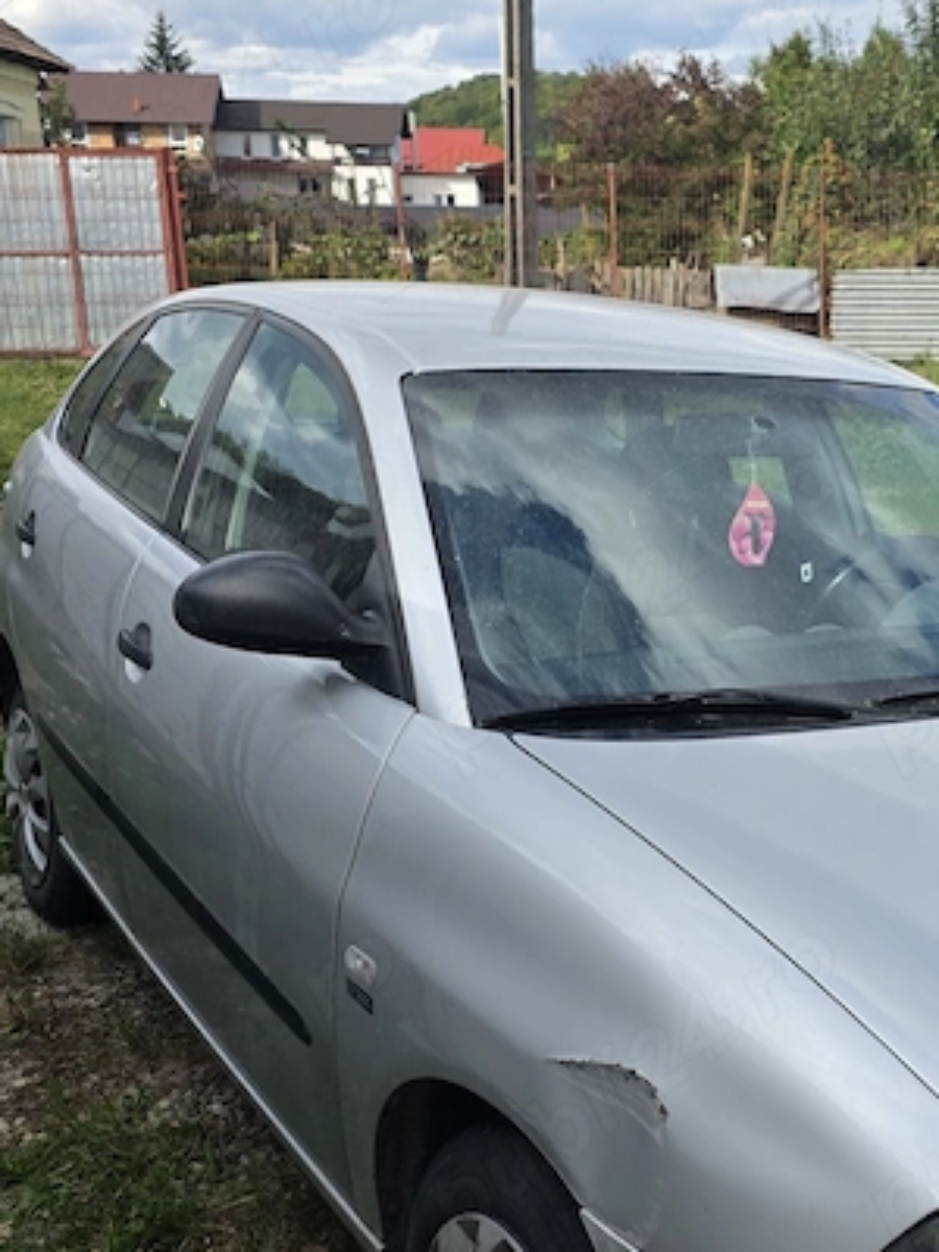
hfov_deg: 30.1
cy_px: 707
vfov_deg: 41.2
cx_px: 851
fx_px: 1664
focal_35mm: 46
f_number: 1.7
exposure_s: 1/3067
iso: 80
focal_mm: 6.3
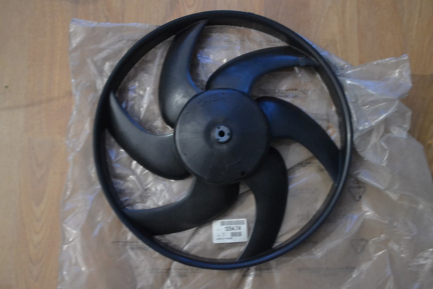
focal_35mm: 36
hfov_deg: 53.1
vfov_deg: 36.9
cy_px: 144
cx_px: 216
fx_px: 433
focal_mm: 24
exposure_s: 1/10
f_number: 4
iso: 3200
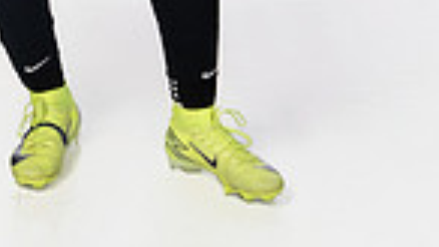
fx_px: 1873
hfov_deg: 13.3
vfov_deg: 7.0
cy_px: -416
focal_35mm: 161
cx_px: 75
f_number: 6.3
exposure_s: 1/250
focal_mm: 50
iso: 640
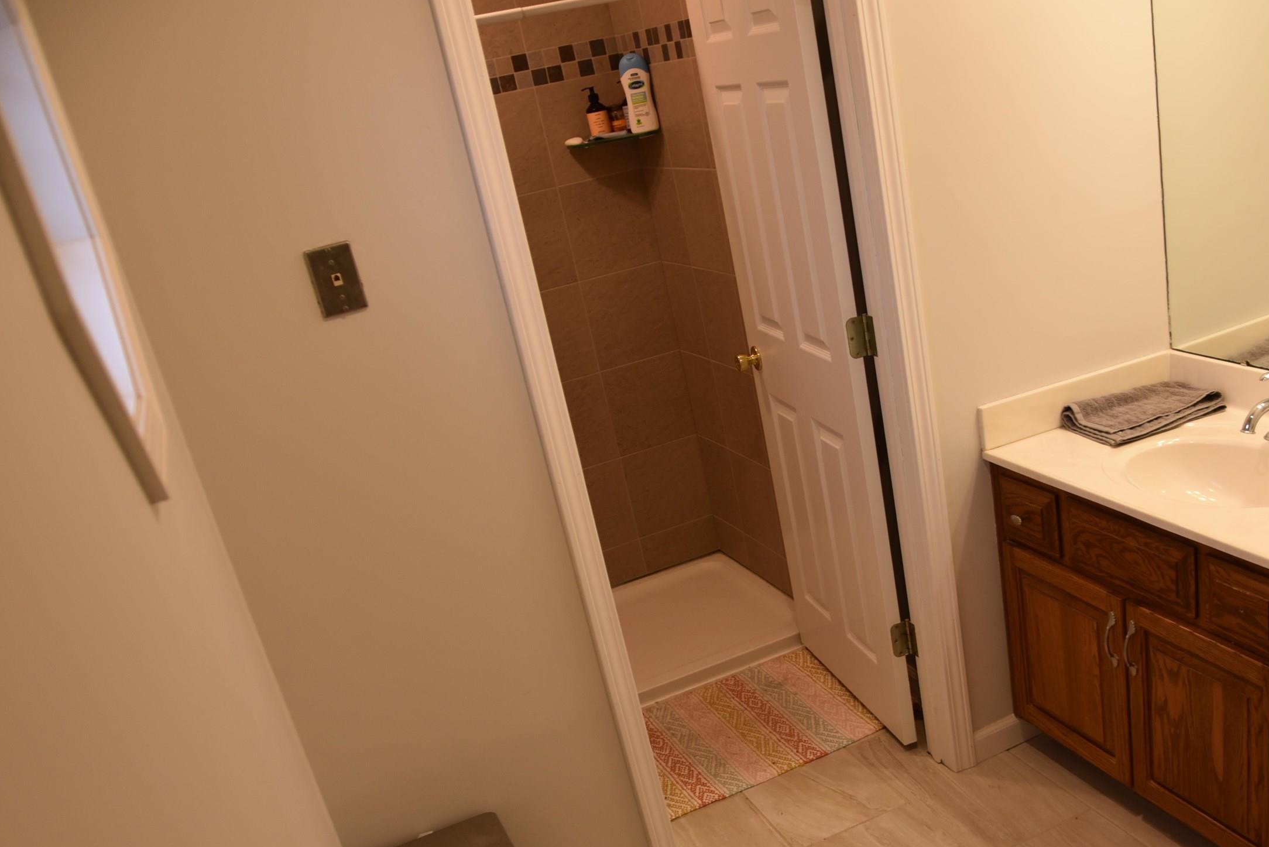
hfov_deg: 55.3
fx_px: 1199
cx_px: 768
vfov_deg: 38.3
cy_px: 589
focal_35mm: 34
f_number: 4
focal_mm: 24
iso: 500
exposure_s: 1/60
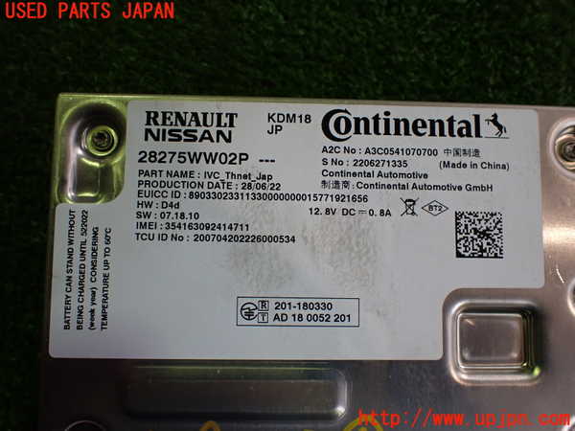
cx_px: 288
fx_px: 498
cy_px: 216
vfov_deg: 46.8
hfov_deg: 60.0
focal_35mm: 30
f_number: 2.3
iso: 250
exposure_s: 1/125
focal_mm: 5.4
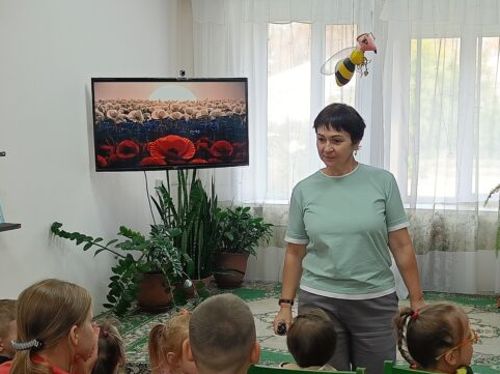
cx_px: 284
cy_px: 206
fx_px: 780
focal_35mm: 54
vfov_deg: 27.0
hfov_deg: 35.5
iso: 100
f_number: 1.8
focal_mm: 5.59
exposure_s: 1/100
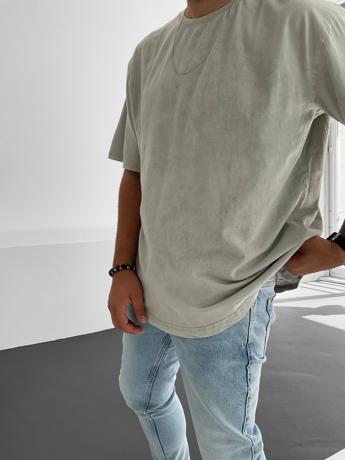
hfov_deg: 48.2
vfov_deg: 61.7
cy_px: 230
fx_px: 385
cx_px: 172
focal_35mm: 29
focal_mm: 3
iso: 16
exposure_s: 1/160
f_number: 1.8
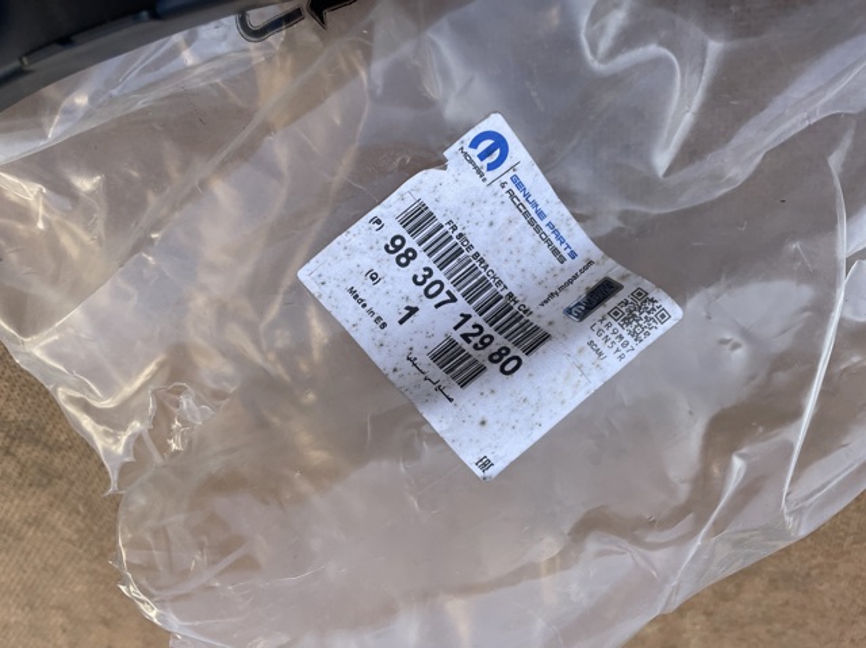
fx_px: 650
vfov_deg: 53.0
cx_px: 433
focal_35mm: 26
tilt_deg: -52.2
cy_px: 324
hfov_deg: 67.3
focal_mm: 4.2
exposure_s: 1/569
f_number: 1.6
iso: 32
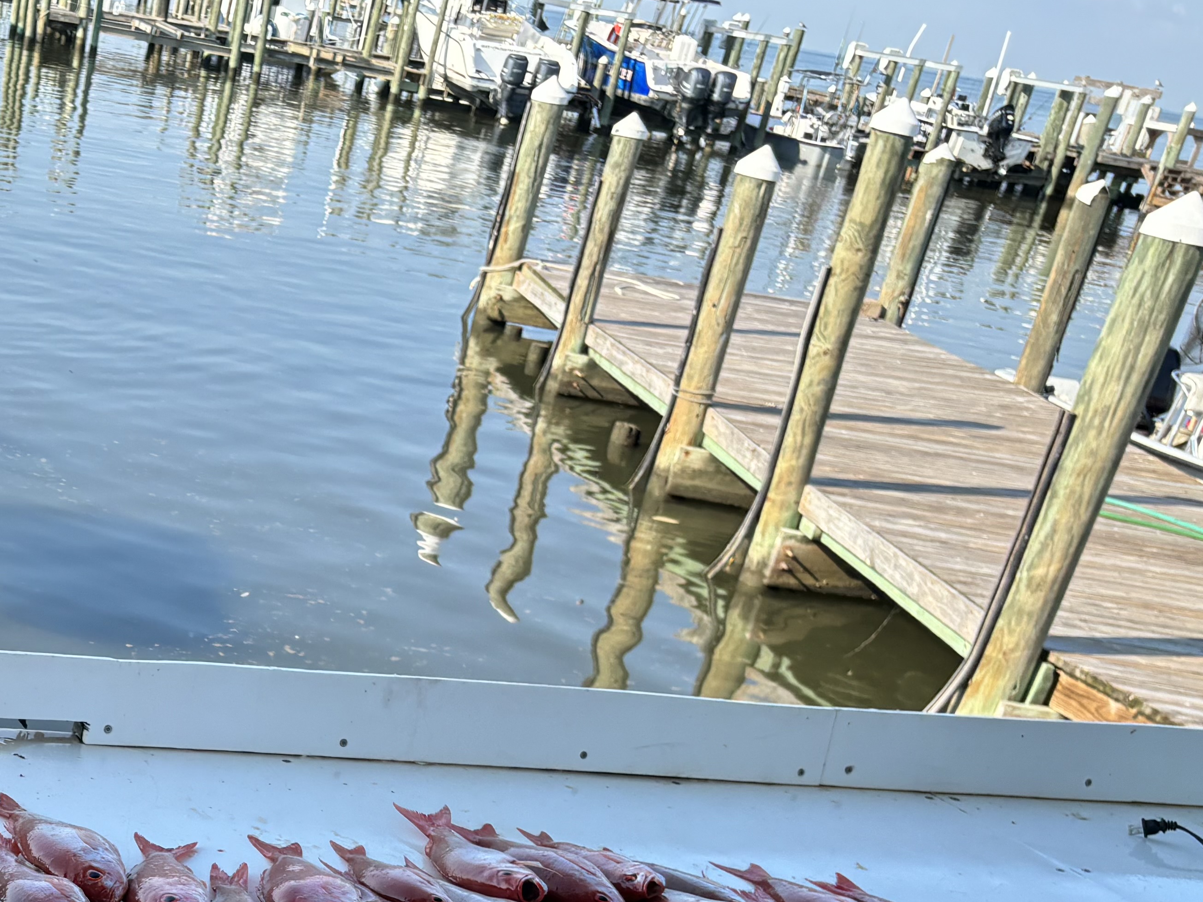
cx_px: 18
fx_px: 1981
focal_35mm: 57
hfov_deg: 31.4
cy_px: 953
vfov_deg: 24.2
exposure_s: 1/1263
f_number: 1.6
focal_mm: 5.96
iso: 50
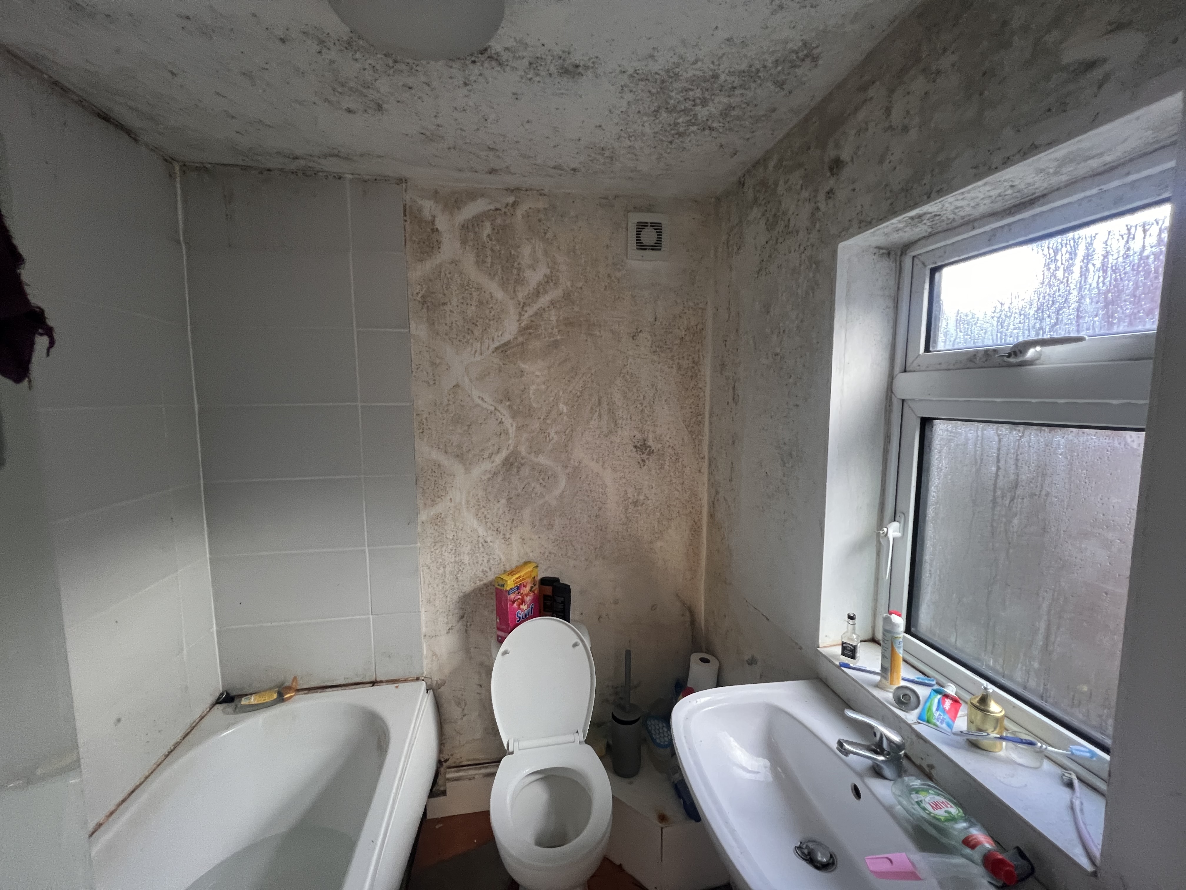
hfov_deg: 106.2
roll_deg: -0.3
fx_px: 445
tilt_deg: -6.0
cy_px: 445
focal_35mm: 13
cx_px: 593
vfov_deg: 89.9
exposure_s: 1/65
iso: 250
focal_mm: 1.57
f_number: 1.8
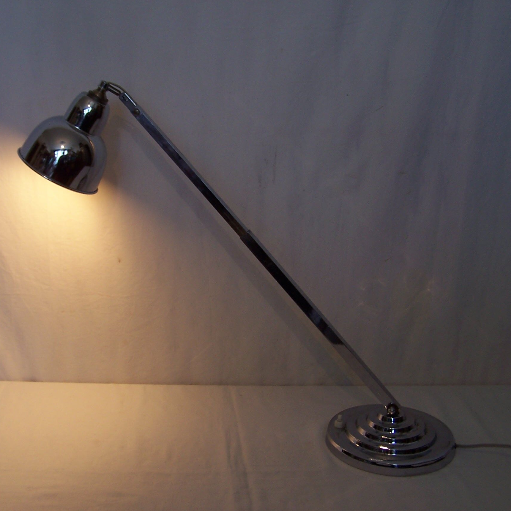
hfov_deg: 37.4
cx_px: 205
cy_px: 256
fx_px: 752
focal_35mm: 45
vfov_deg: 37.6
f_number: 2.8
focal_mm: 6.3
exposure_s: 1/30
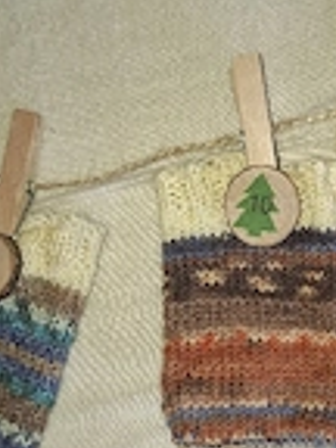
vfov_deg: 30.1
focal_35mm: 64
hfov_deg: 22.6
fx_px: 828
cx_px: 277
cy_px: 296
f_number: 1.8
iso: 80
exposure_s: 1/100
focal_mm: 5.54
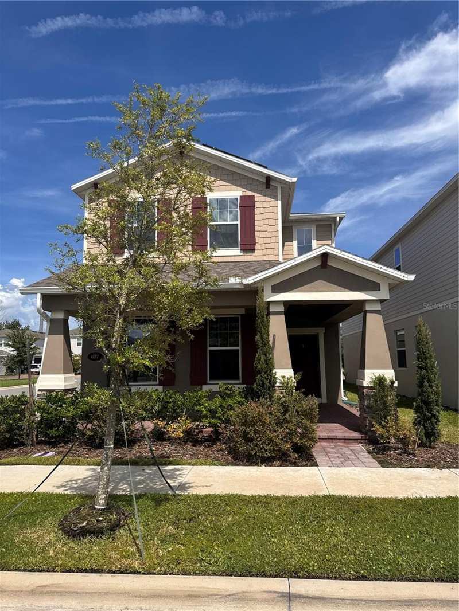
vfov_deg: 71.6
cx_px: 230
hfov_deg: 56.8
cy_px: 306
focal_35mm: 24
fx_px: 424
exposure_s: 1/5814
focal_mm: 6.76
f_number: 1.78
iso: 80
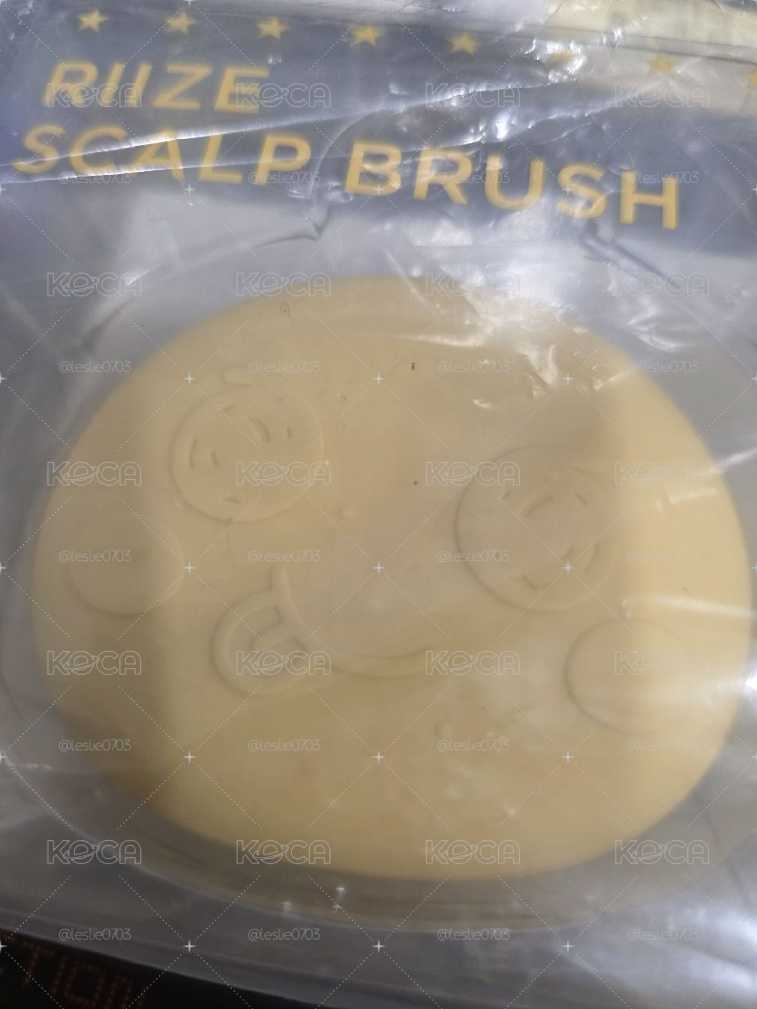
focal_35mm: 23
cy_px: 504
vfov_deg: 73.9
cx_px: 378
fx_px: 671
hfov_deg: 58.9
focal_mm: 6.3
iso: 320
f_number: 1.7
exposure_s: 1/120
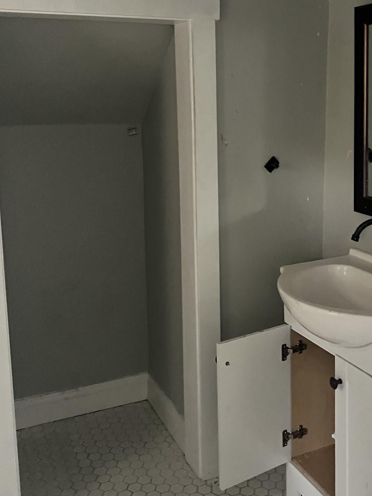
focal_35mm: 41
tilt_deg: -9.5
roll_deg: +0.0
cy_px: 166
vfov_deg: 45.1
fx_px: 587
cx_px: 249
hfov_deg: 34.8
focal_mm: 5.1
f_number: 1.6
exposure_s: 1/30
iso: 640
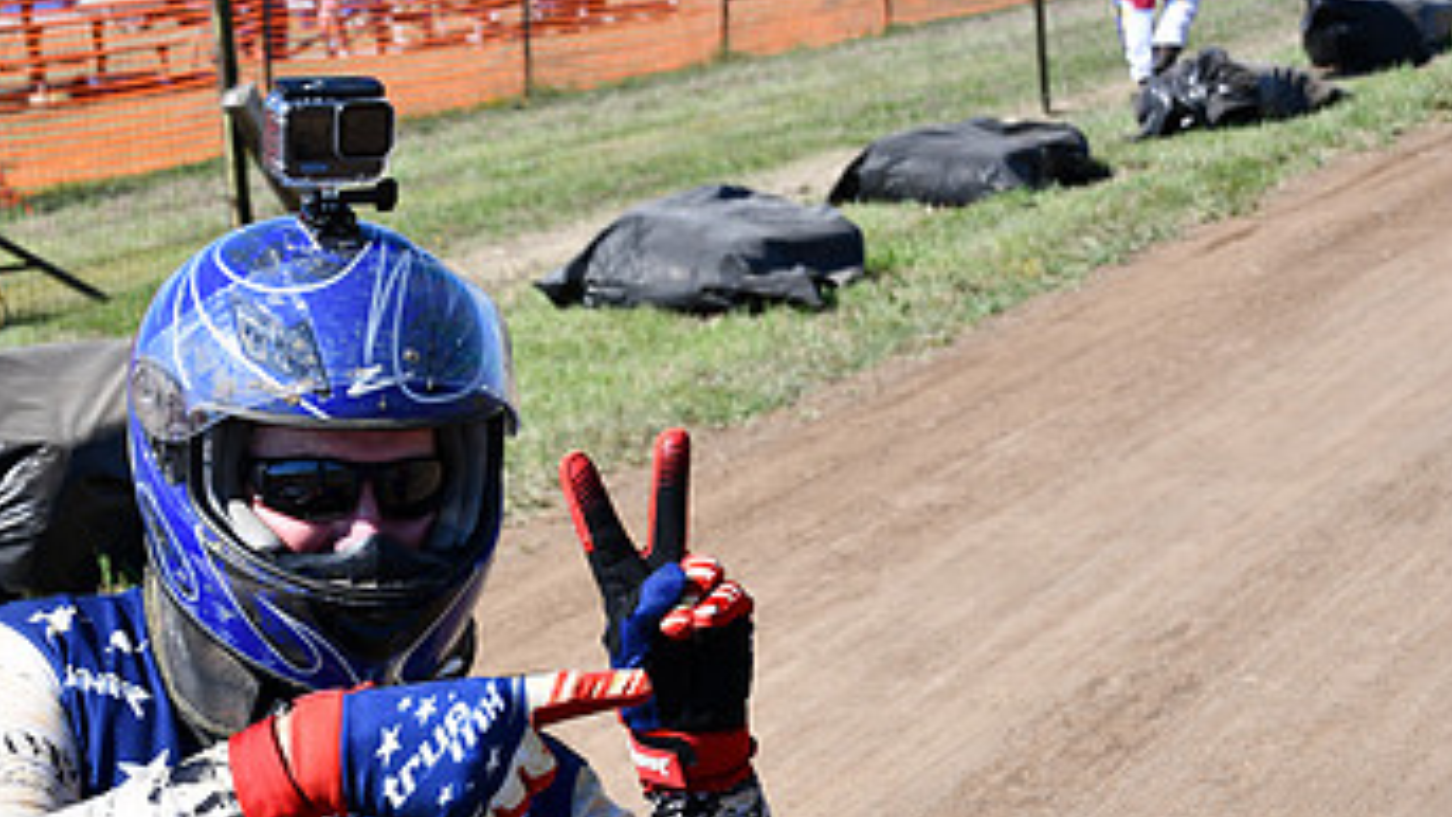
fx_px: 3889
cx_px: 461
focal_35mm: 101
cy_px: 569
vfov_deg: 12.0
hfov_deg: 21.1
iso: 110
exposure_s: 1/250
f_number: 8
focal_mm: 38
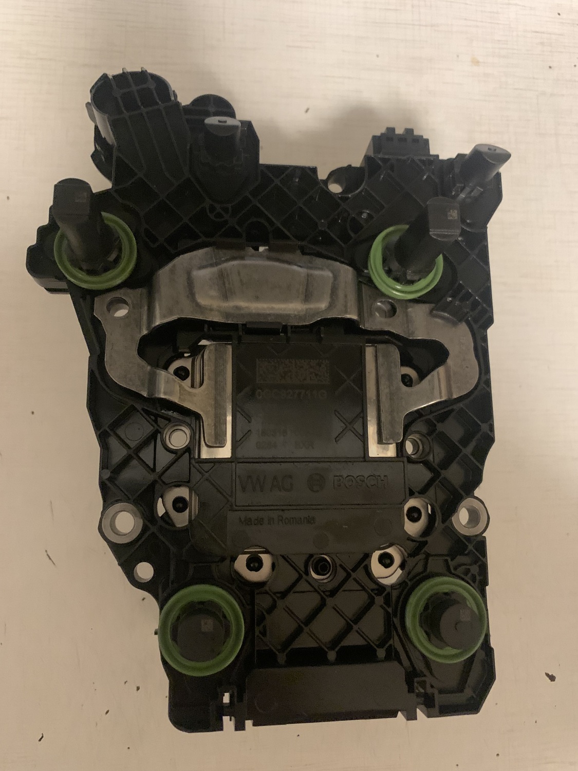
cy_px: 386
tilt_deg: -80.8
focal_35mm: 26
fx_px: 579
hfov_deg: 53.1
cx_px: 289
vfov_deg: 67.3
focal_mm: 4.25
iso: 800
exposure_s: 1/27
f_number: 1.8
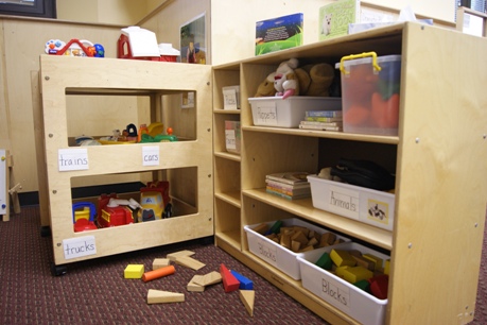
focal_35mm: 27
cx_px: 244
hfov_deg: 67.4
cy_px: 162
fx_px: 365
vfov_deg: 47.9
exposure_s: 1/30
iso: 400
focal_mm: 18
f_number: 3.5
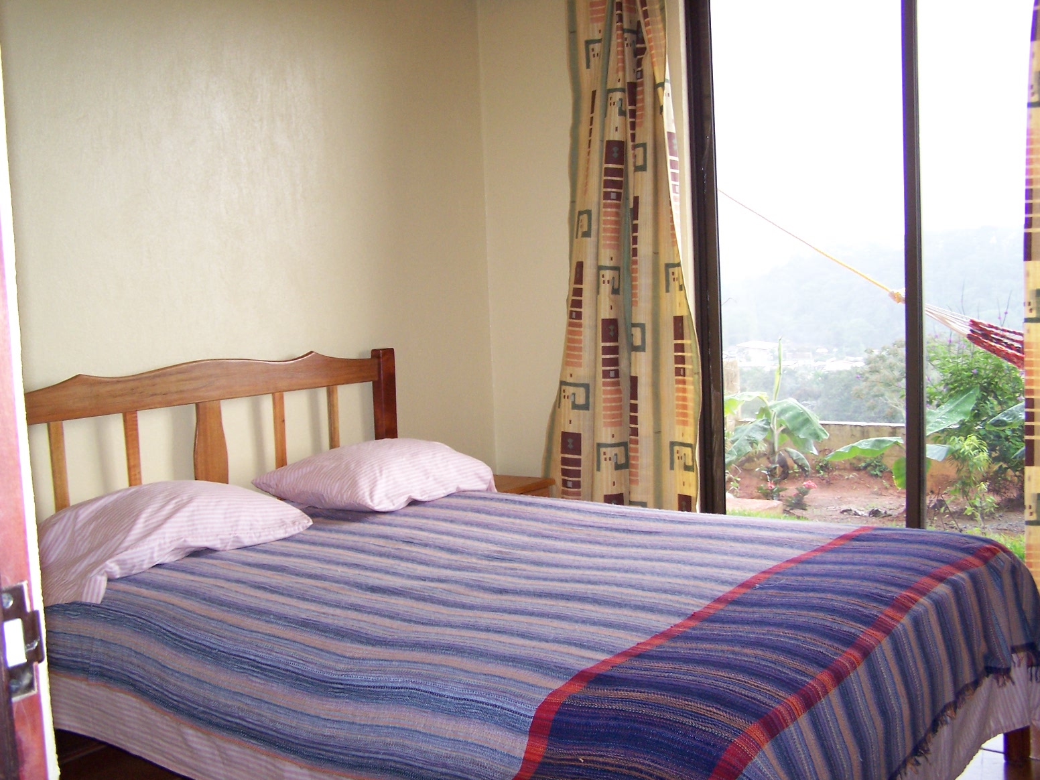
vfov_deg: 37.7
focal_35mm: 38
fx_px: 1142
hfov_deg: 49.0
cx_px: 520
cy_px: 390
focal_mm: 6.3
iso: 140
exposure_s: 1/60
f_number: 2.8
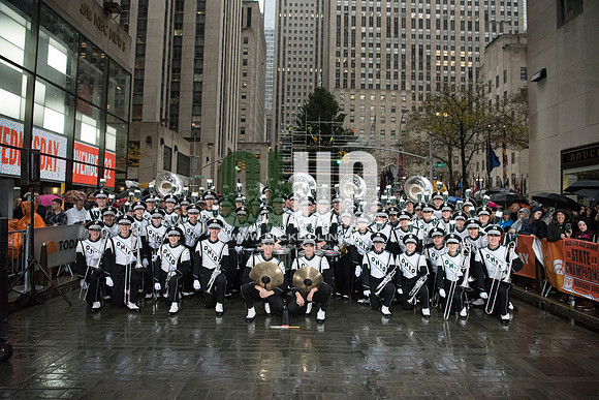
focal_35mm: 24
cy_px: 200
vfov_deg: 53.2
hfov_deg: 73.7
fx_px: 399
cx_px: 300
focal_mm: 24
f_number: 3.5
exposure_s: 1/2500
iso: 10000
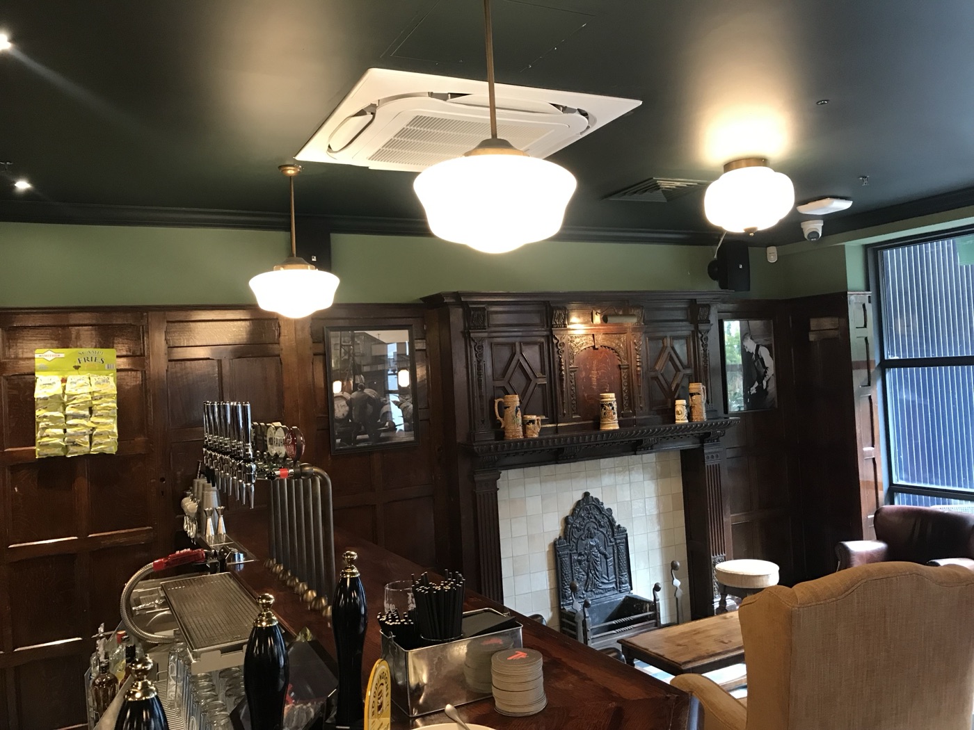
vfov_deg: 49.7
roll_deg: +3.3
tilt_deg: +2.2
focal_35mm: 28
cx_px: 487
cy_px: 365
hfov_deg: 63.4
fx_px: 788
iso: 100
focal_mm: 3.99
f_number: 1.8
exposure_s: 1/17
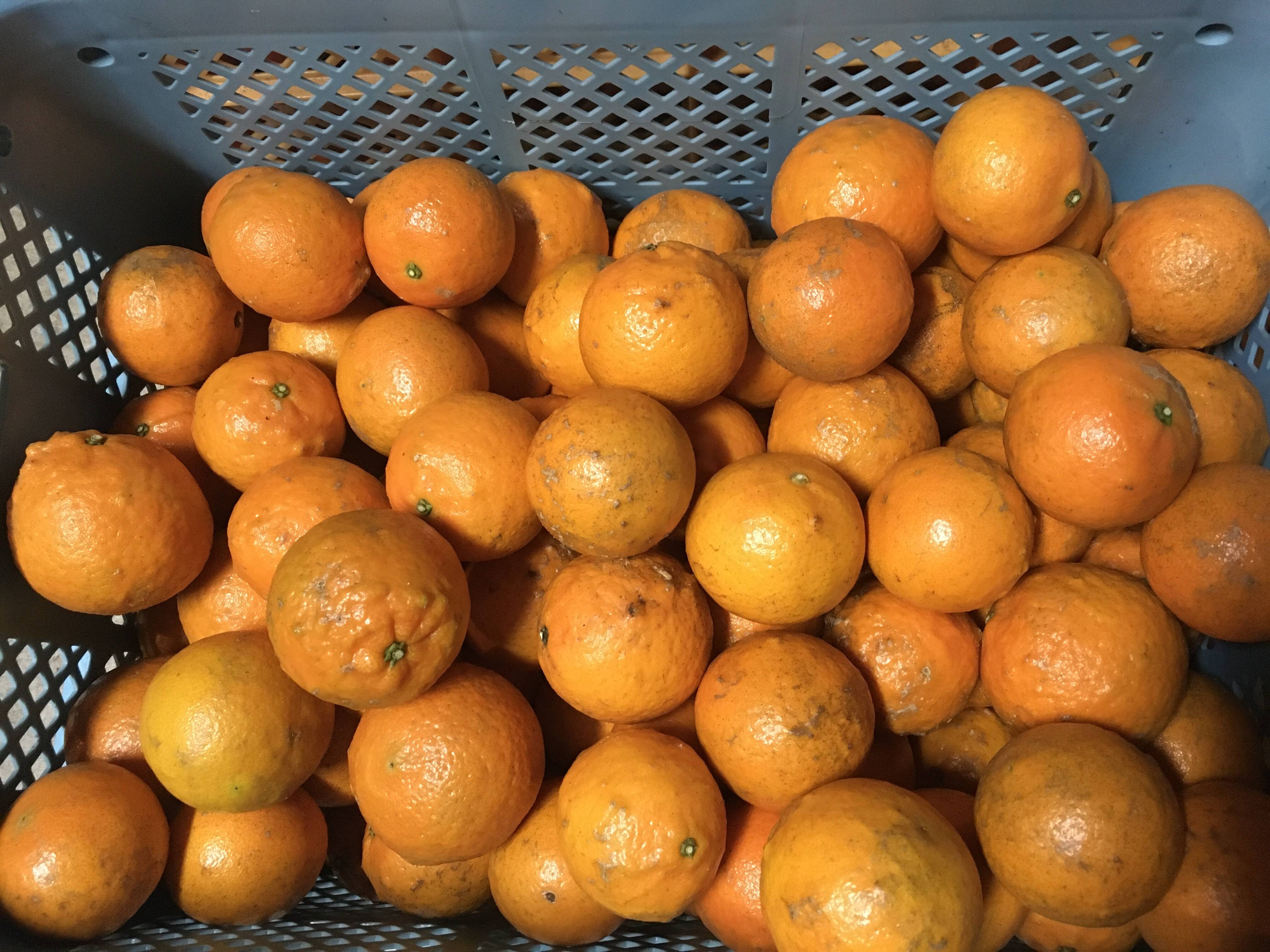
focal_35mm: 29
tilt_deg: -77.6
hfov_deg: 61.7
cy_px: 476
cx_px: 635
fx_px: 1064
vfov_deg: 48.2
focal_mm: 4.15
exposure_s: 1/15
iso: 250
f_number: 2.2
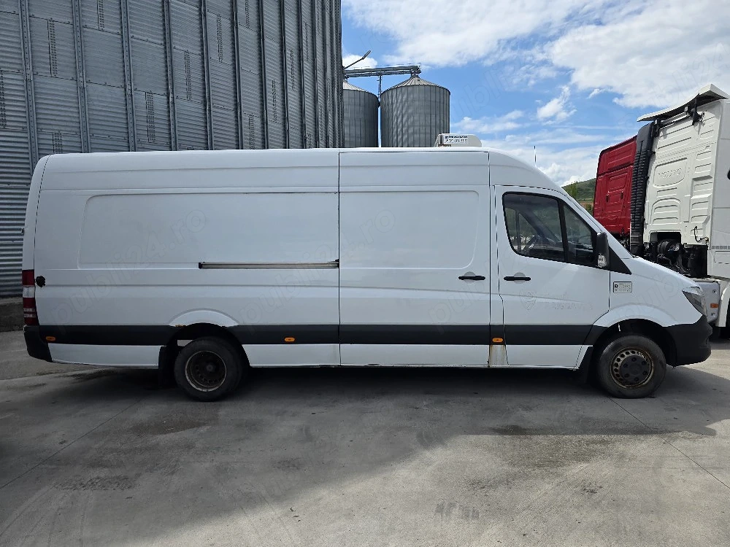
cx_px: 365
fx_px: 485
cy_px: 274
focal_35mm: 23
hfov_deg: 73.9
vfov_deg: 58.9
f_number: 1.7
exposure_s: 1/10000
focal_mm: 6.3
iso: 80
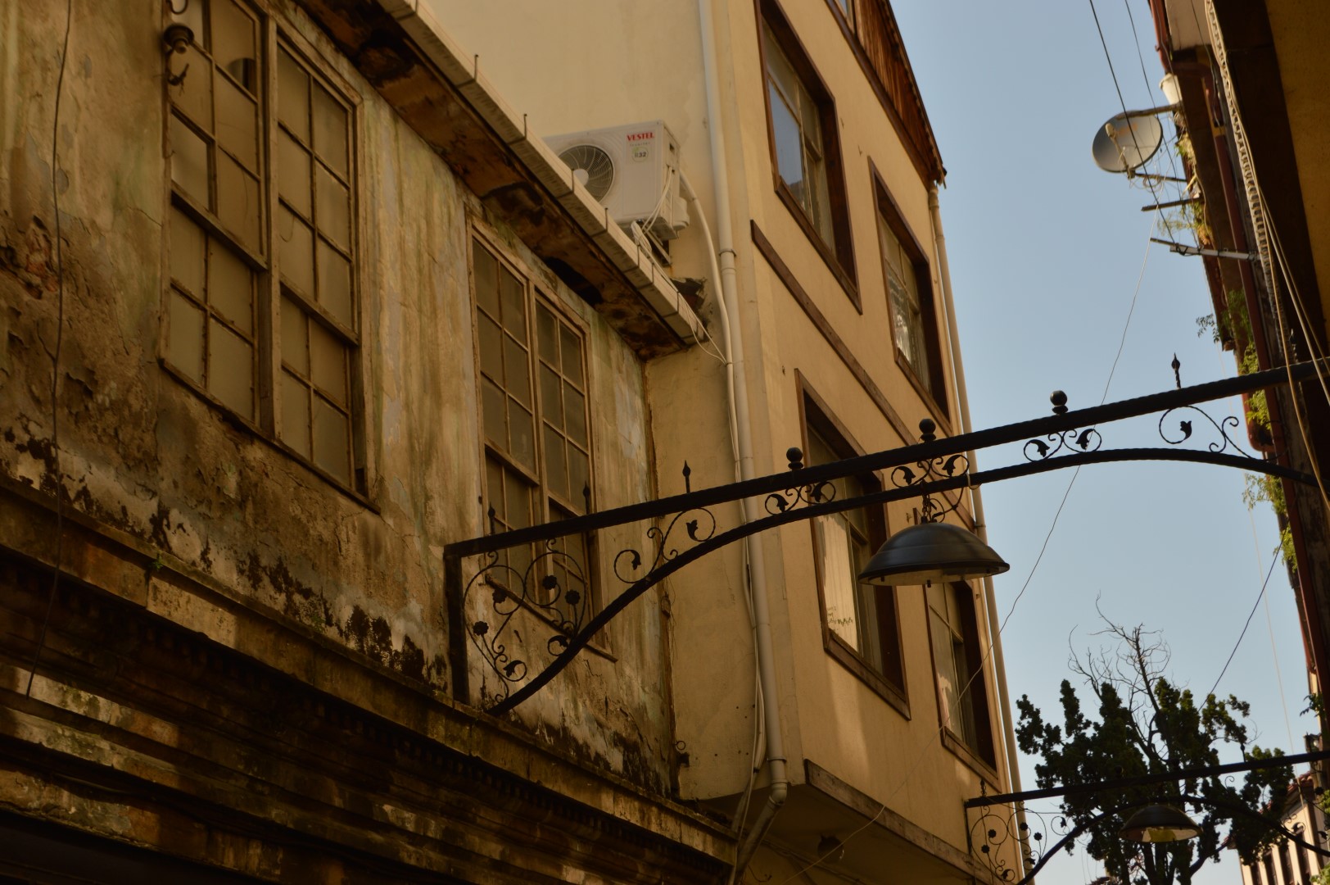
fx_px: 1993
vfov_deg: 25.0
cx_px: 665
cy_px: 442
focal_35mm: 54
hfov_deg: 36.9
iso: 100
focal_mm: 36
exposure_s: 1/320
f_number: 8
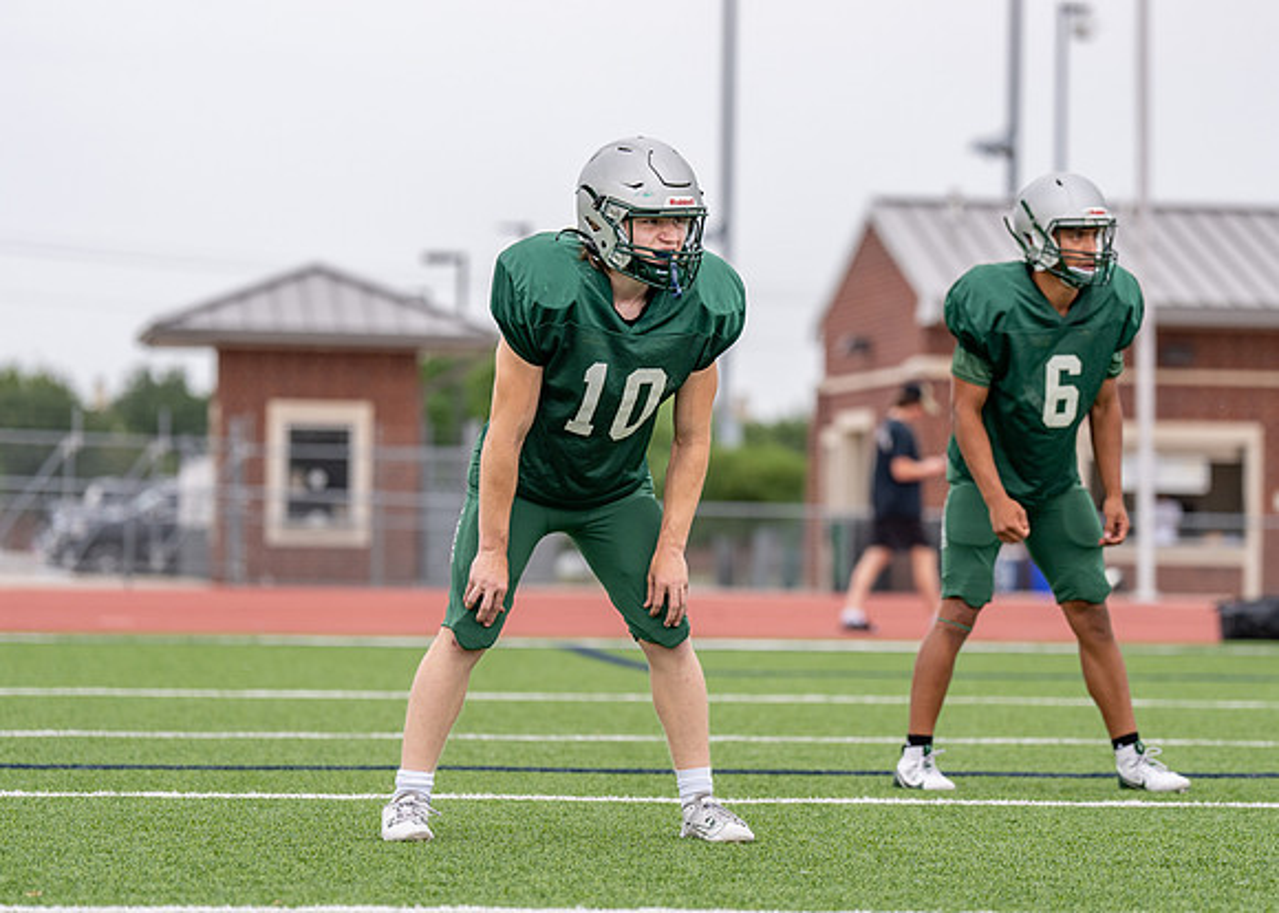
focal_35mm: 168
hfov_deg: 12.0
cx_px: 717
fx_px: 6094
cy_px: 493
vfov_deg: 8.6
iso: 250
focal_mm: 130
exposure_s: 1/2500
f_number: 2.8
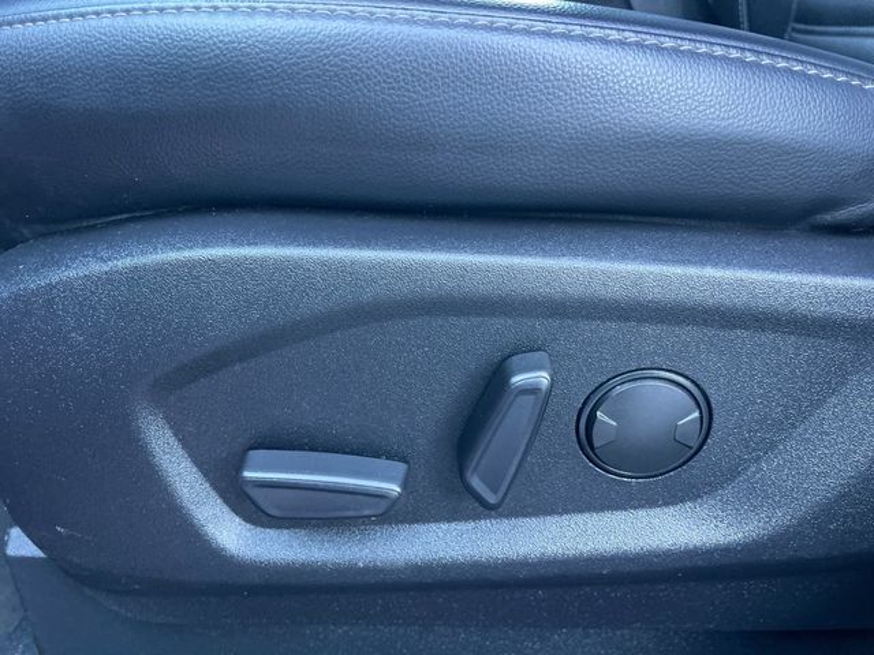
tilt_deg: -26.5
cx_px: 437
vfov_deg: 53.1
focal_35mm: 26
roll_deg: +1.5
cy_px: 328
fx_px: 656
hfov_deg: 67.3
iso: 400
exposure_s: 1/60
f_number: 1.6
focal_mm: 4.2
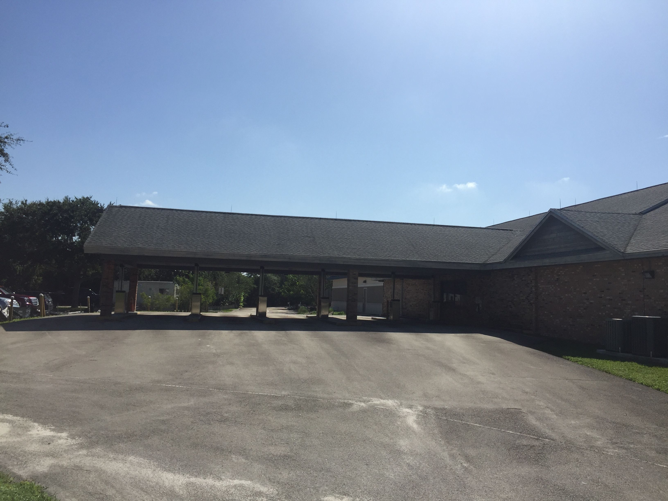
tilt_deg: +6.5
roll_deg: -2.1
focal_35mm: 29
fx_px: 560
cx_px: 334
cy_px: 250
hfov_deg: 61.7
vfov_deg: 48.2
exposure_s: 1/3968
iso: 32
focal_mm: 4.15
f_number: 2.2
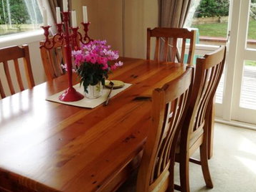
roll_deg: +2.1
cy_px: 72
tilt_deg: -16.3
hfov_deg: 40.4
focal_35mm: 47
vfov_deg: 30.8
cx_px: 114
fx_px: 348
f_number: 2.4
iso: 50
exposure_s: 1/170
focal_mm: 4.28
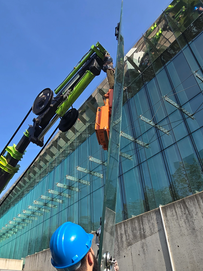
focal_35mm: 25
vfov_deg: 68.9
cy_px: 158
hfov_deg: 54.5
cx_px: 81
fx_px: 195
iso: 50
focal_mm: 2.2
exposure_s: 1/1879
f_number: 2.2
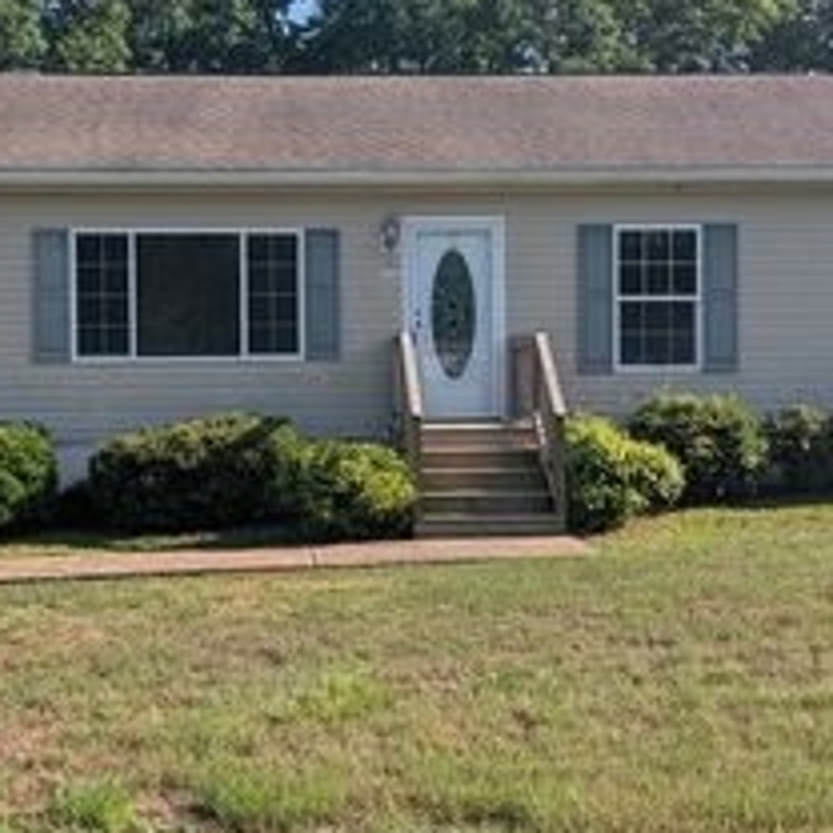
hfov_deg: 33.4
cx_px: 368
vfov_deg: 33.4
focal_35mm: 51
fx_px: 1388
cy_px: 368
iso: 19
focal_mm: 6.9
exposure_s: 1/686
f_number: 1.68
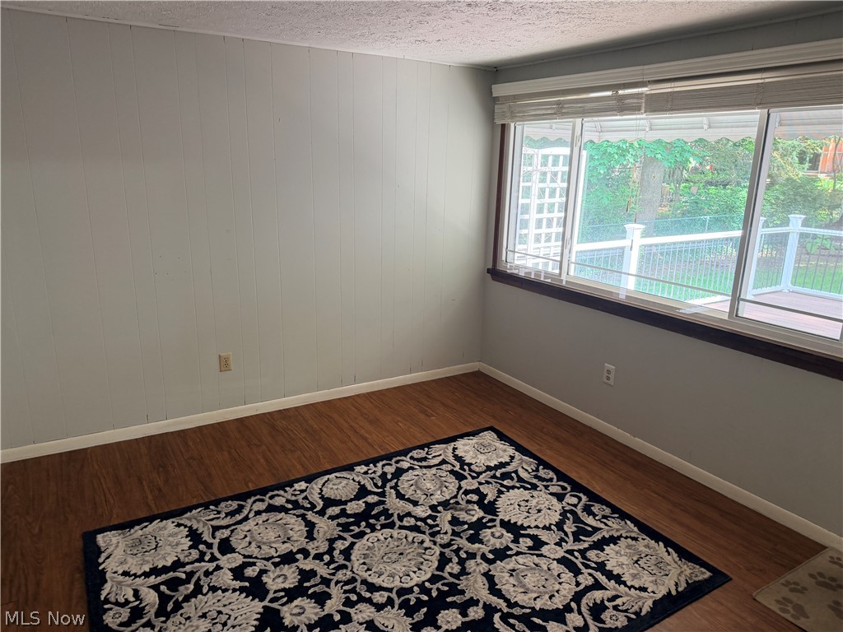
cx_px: 422
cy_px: 316
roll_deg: -1.7
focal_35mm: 24
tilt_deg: -14.6
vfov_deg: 56.8
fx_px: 584
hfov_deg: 71.6
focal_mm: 6.76
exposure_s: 1/120
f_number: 1.78
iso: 200
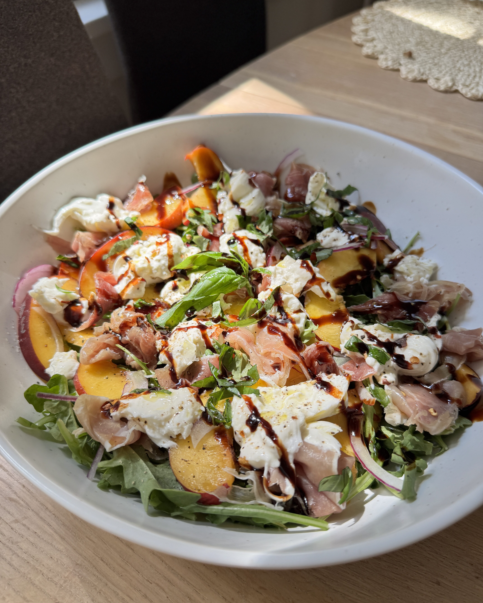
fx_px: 447
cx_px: 242
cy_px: 317
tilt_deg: -48.3
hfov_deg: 56.8
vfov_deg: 68.1
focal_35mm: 25
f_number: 1.78
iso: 80
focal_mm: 6.76
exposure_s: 1/477
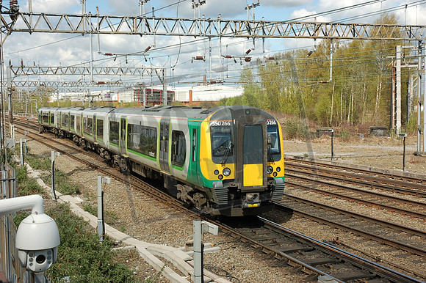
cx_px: 213
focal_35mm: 52
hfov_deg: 37.9
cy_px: 142
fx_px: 621
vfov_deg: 25.7
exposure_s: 1/320
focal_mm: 35
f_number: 9
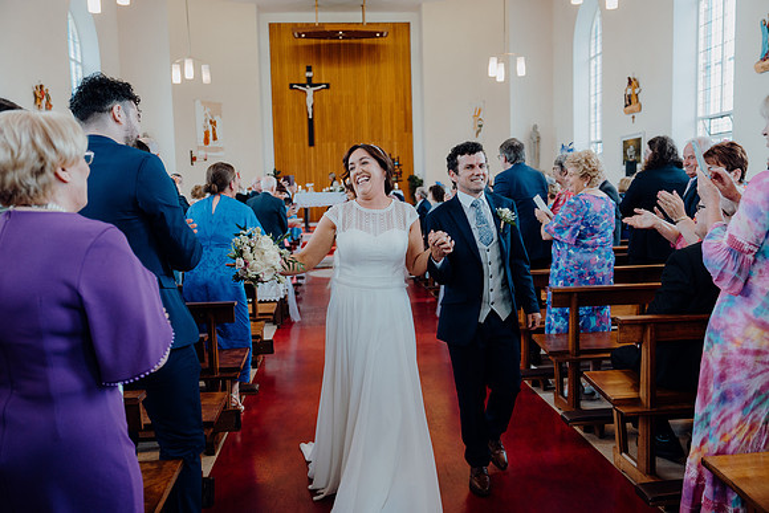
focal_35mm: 30
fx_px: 641
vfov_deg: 43.6
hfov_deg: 61.9
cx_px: 384
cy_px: 256
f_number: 2.8
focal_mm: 30
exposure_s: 1/200
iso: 640
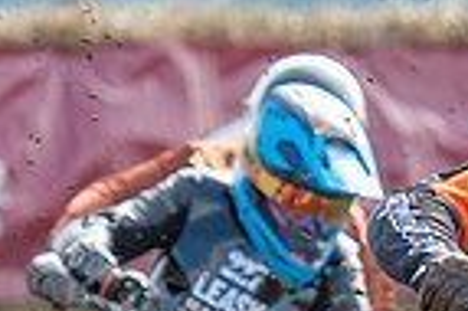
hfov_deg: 1.8
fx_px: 14699
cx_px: 695
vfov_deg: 1.2
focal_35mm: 1132
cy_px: 618
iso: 200
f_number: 4
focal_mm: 150
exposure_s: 1/500
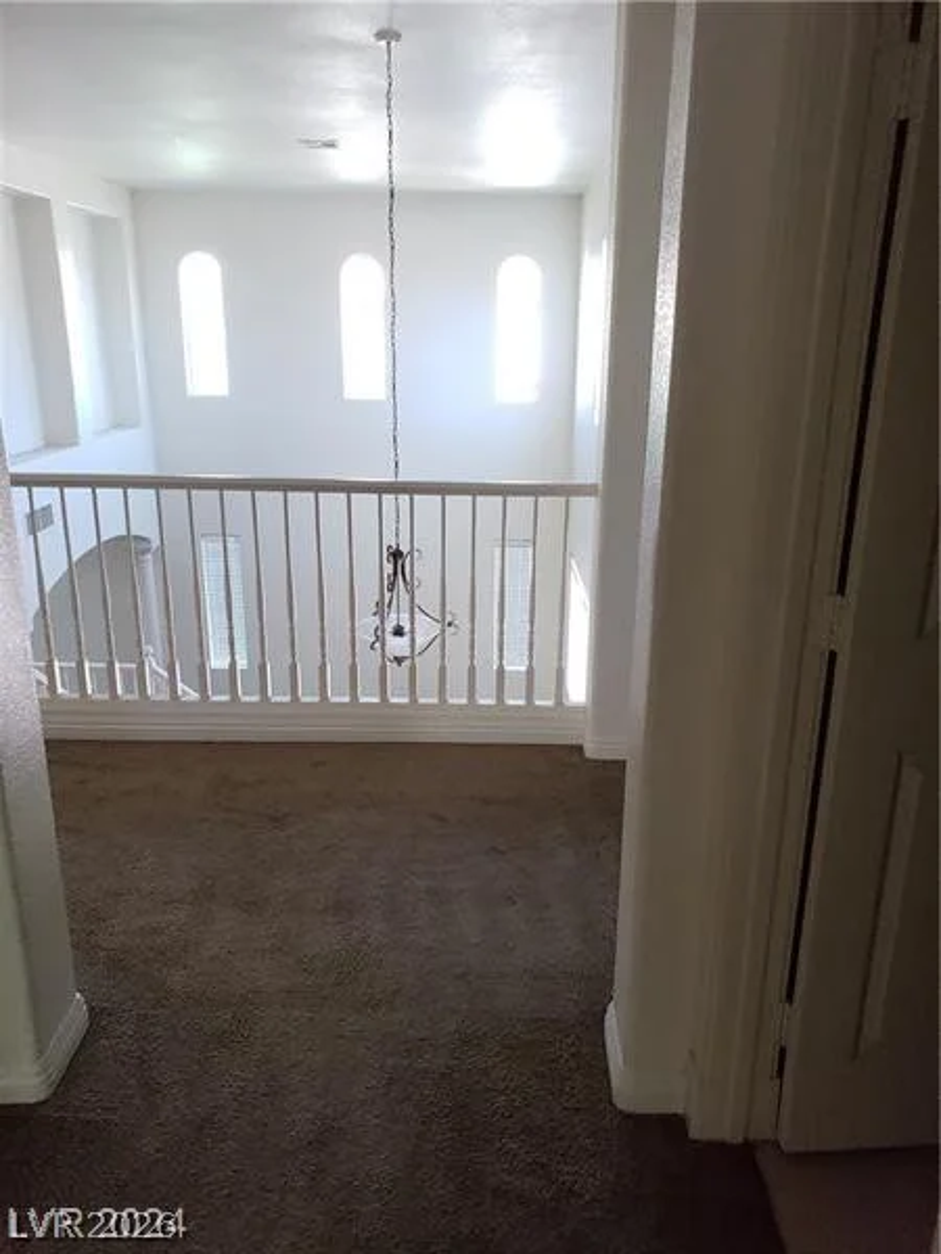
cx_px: 470
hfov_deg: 53.1
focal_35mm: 26
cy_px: 627
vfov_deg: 67.3
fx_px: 942
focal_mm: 4.3
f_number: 2.4
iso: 800
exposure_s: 1/120
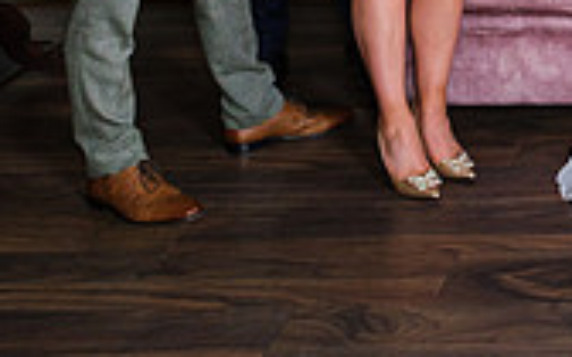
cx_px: 857
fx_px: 1341
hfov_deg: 20.6
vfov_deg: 13.6
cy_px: -291
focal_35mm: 86
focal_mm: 16
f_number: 2.8
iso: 1250
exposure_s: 1/160
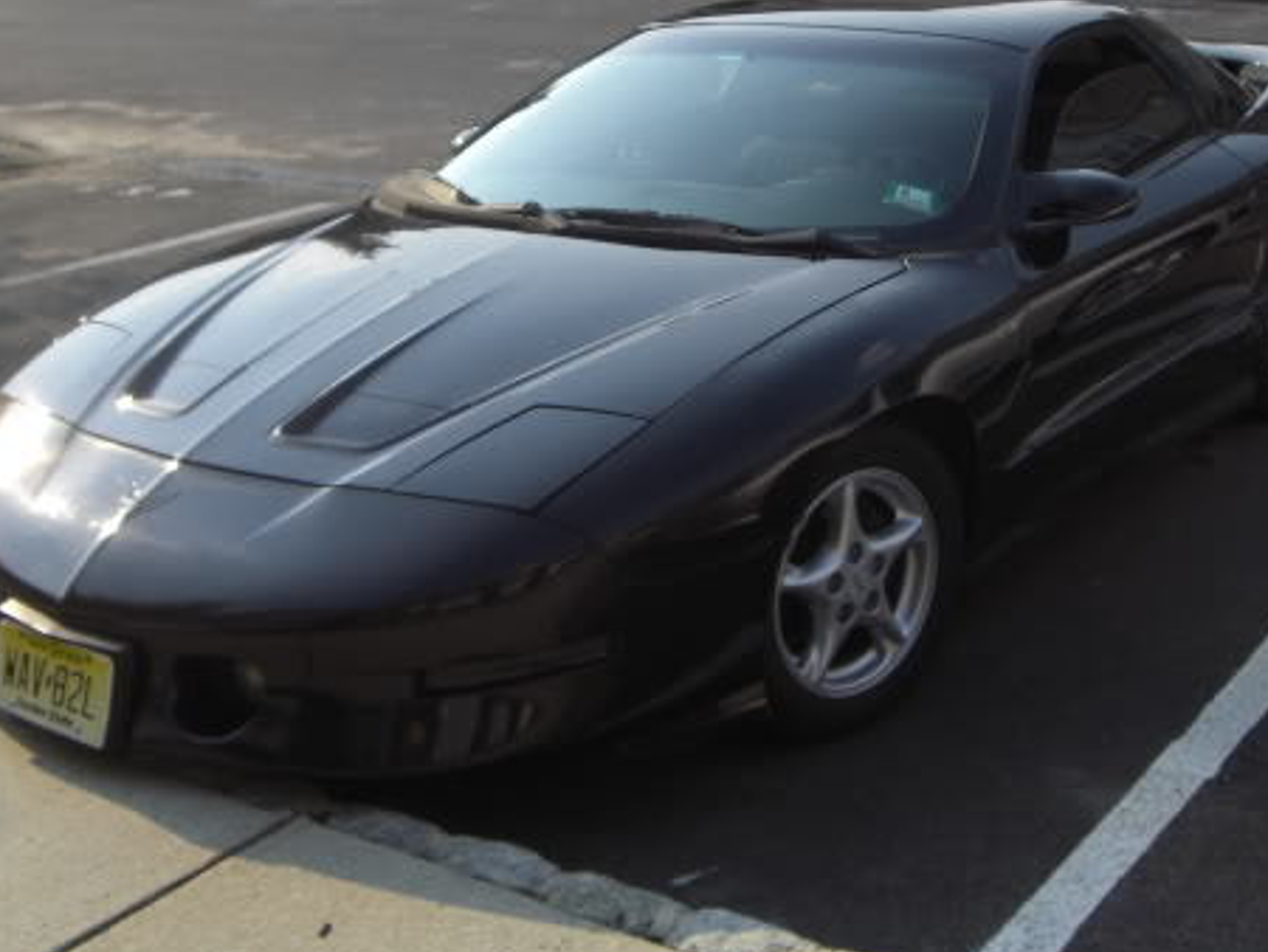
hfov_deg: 35.5
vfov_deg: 26.9
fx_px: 1979
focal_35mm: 54
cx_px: 651
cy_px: 338
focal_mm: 6.2
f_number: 2.7
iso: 64
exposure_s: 1/800
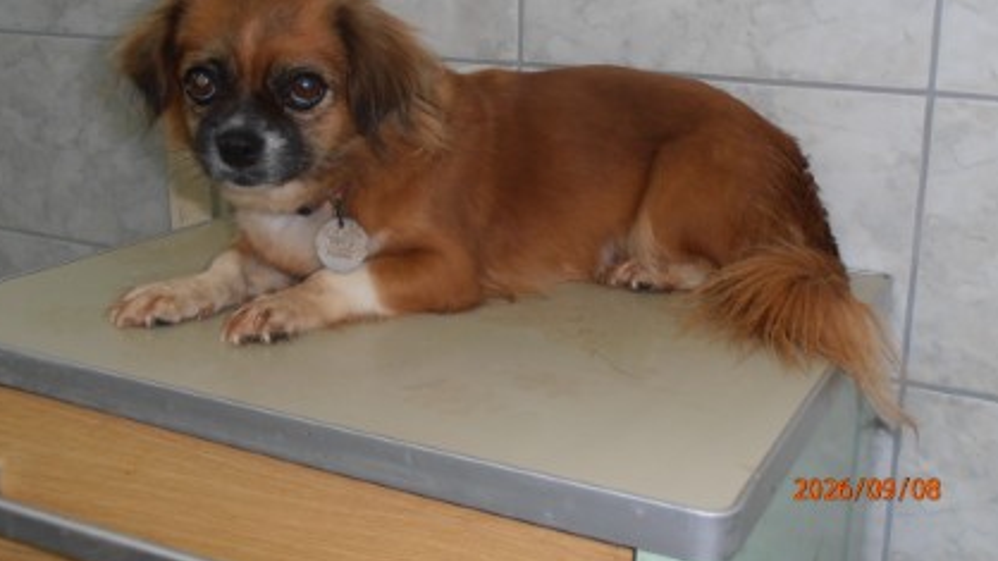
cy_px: 189
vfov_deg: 24.3
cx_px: 493
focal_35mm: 49
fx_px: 1297
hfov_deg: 42.1
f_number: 4.2
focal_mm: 7.87
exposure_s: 1/40
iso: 125
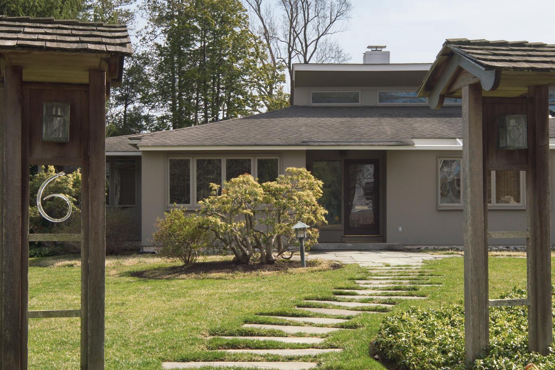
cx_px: 275
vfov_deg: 25.5
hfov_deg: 37.5
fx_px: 817
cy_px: 203
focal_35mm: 53
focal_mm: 24
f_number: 9
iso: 50
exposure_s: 1/250
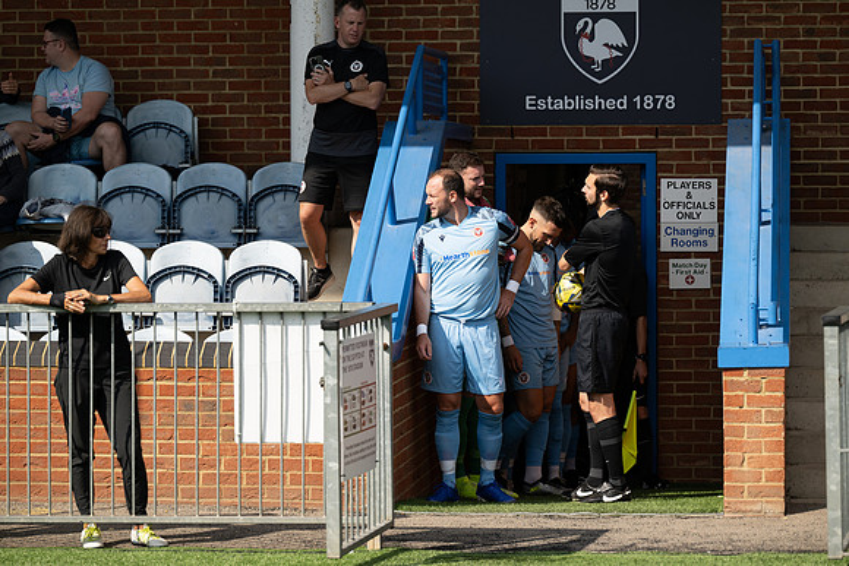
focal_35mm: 130
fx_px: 3066
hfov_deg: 15.8
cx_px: 424
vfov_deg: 10.6
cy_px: 283
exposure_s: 1/2000
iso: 200
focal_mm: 130
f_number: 4
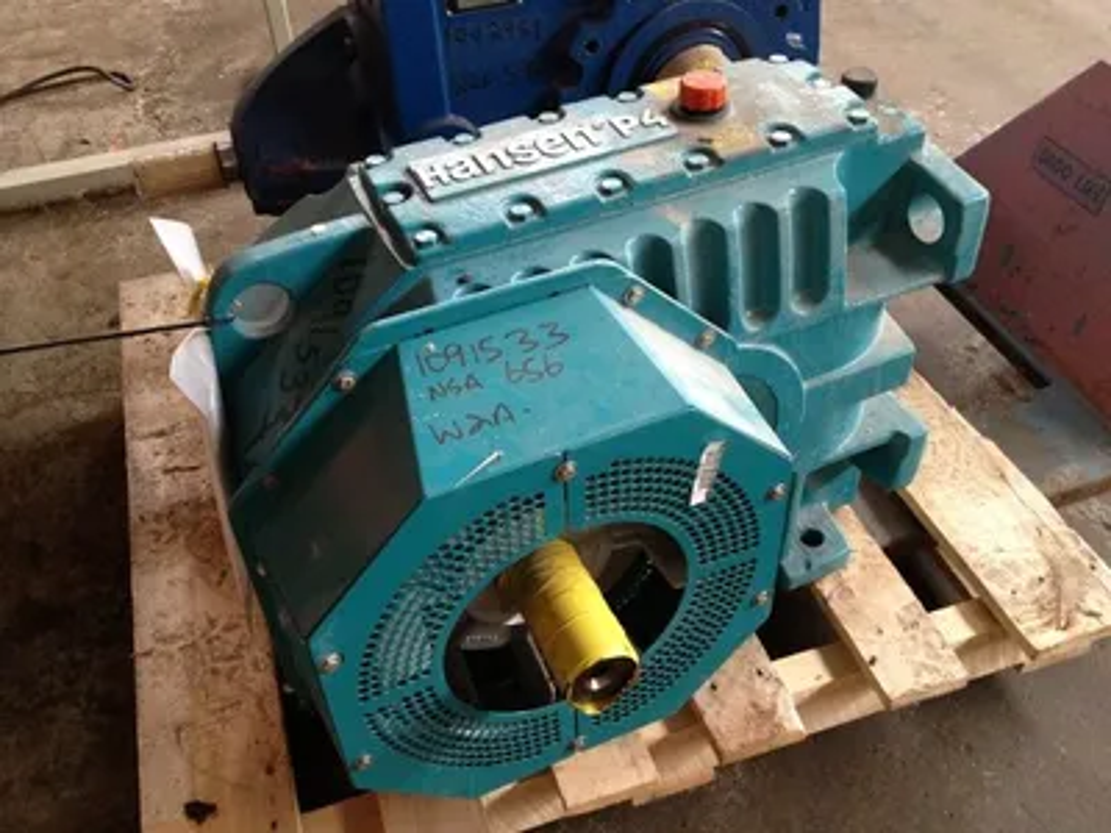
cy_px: 416
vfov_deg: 40.7
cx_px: 556
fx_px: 1123
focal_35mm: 35
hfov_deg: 52.6
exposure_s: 1/20
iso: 200
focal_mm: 4.28
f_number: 2.4
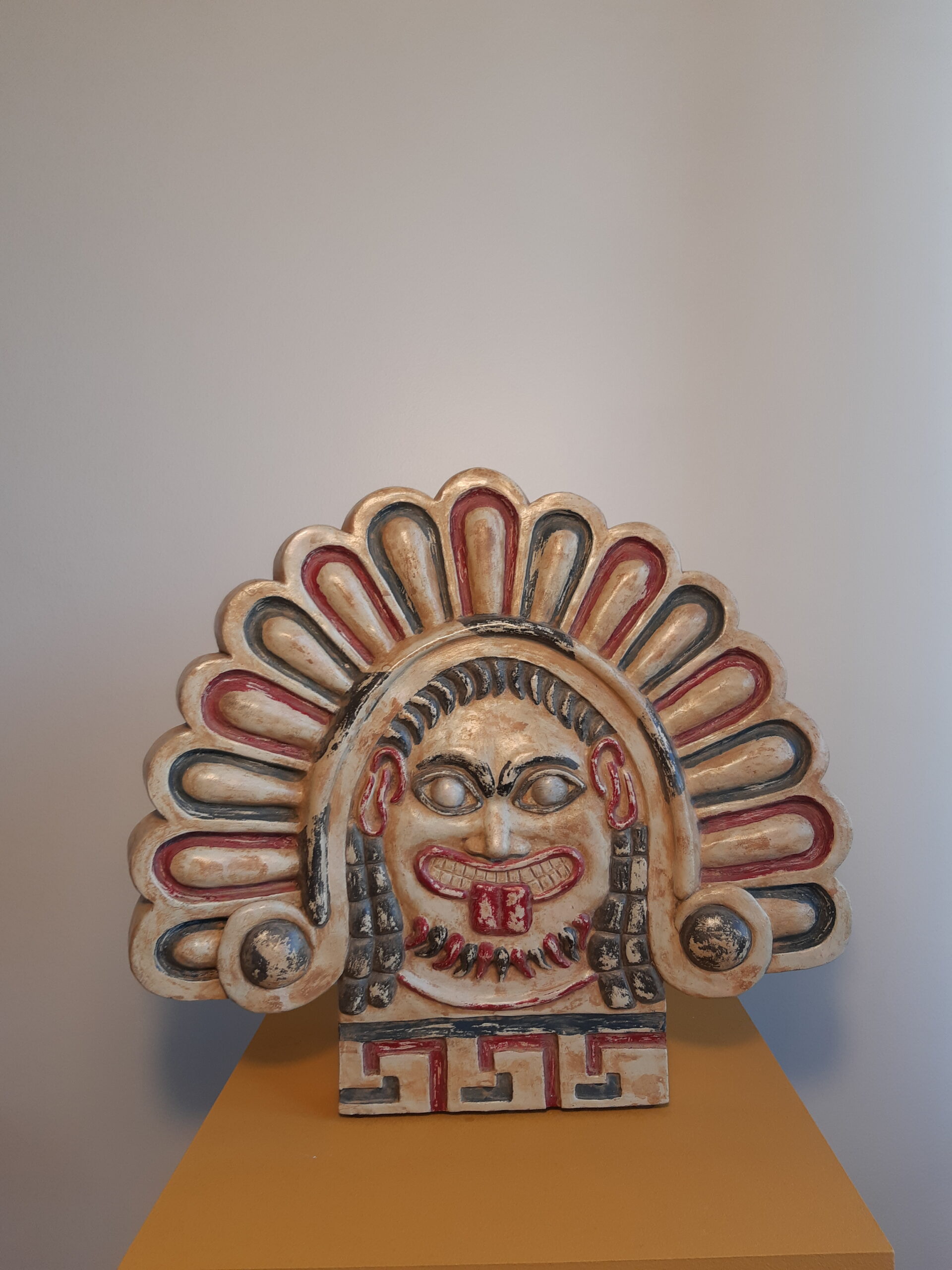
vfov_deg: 67.3
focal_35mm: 26
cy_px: 635
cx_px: 476
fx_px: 953
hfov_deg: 53.1
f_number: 1.7
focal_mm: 3.93
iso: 40
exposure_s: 1/103
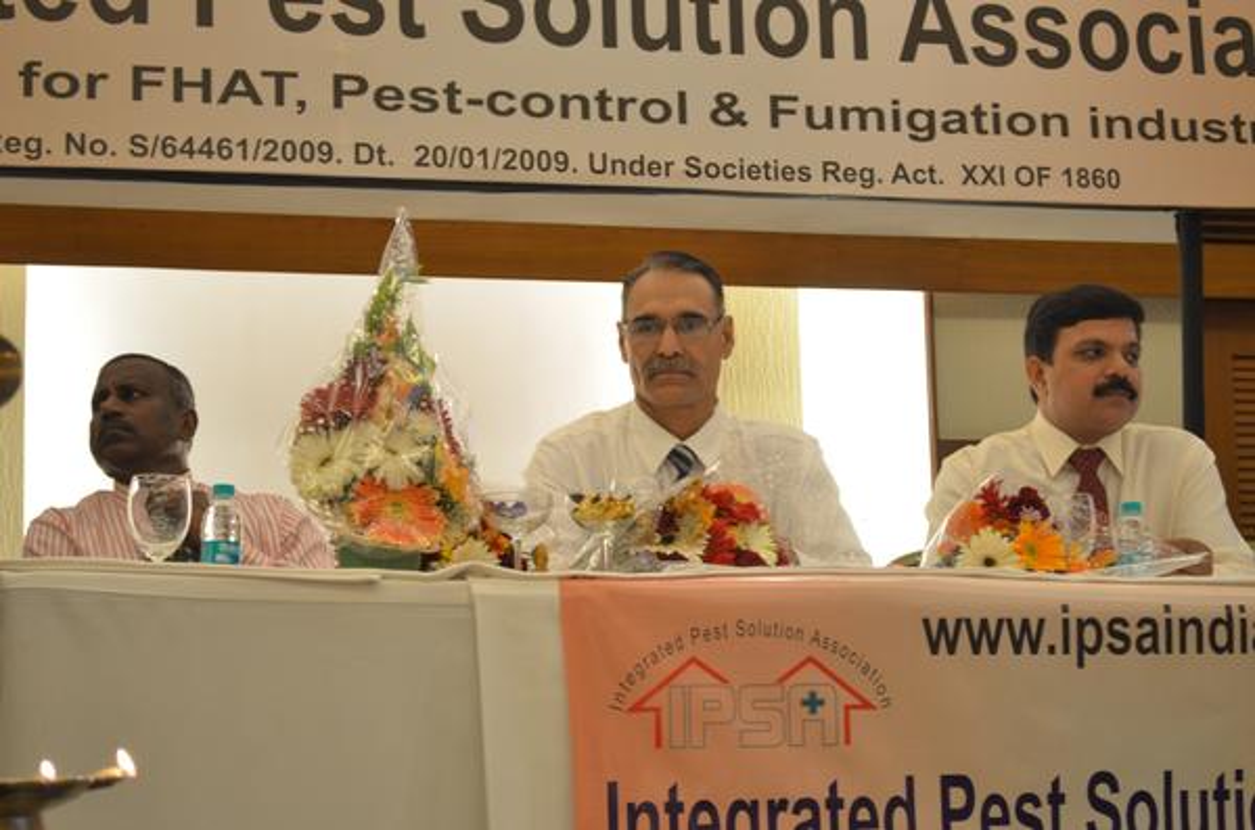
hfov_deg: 29.3
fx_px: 2400
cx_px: 628
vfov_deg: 19.6
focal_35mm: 69
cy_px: 415
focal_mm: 46
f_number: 5.3
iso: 1000
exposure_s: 1/40
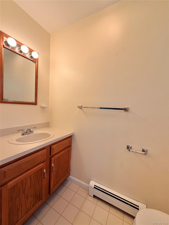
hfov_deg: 85.7
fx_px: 91
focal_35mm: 14
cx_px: 84
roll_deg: -3.4
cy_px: 112
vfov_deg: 102.1
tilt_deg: -3.0
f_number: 2.2
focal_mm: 2.22
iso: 64
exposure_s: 1/120
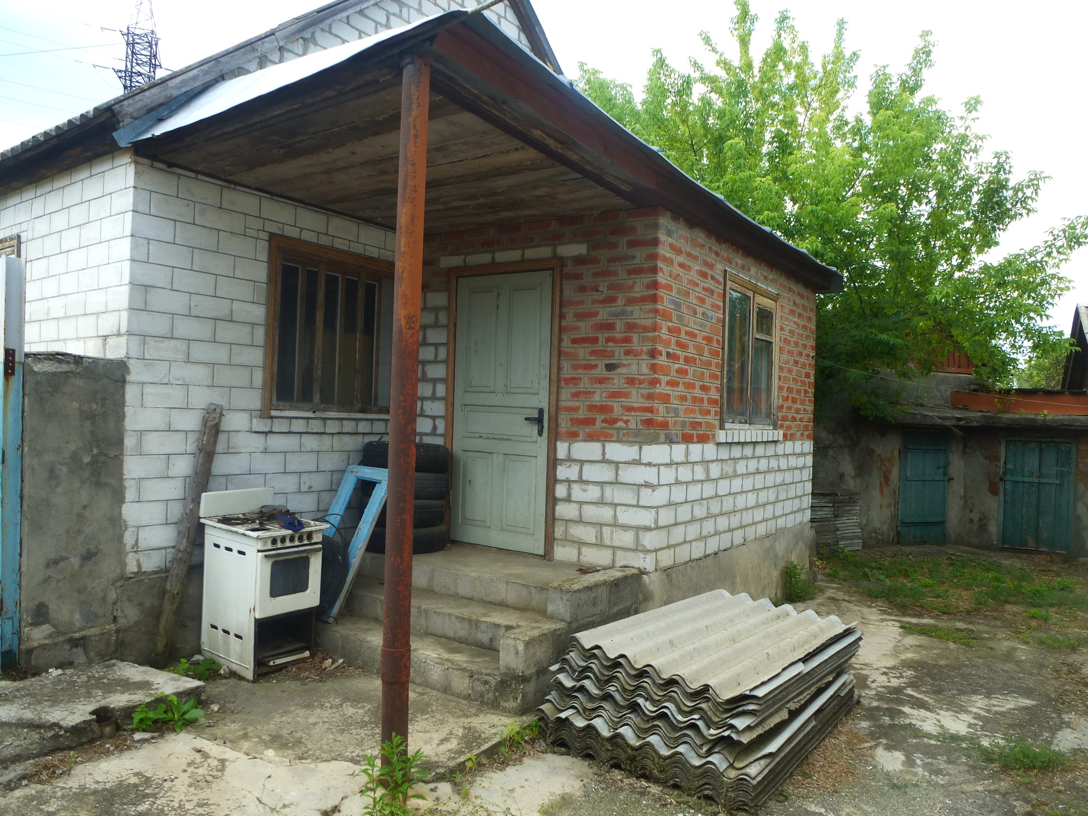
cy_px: 408
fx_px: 754
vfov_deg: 56.8
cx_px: 544
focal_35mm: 24
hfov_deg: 71.6
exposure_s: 1/200
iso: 100
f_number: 4
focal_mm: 4.3
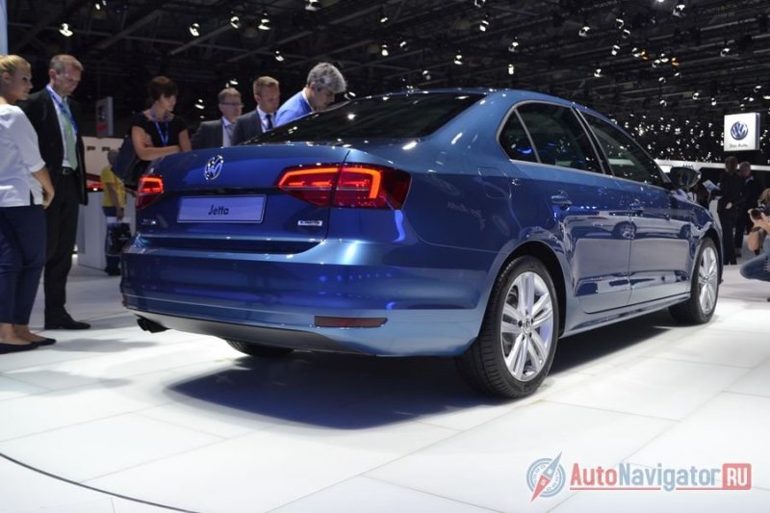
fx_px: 770
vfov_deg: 36.9
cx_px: 385
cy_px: 256
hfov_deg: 53.1
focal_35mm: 36
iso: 280
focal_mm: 24
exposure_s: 1/125
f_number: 5.6
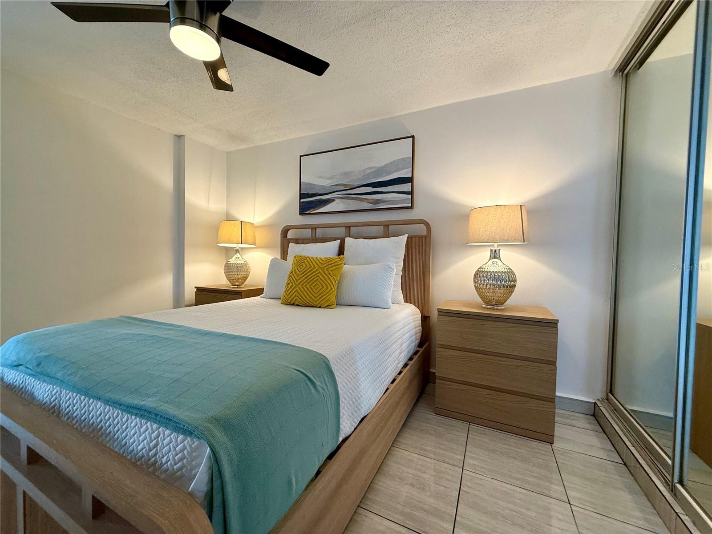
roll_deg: -0.6
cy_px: 267
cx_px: 356
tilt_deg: -1.3
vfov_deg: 85.7
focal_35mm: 14
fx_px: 288
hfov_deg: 102.1
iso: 160
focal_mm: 2.22
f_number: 2.2
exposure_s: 1/60
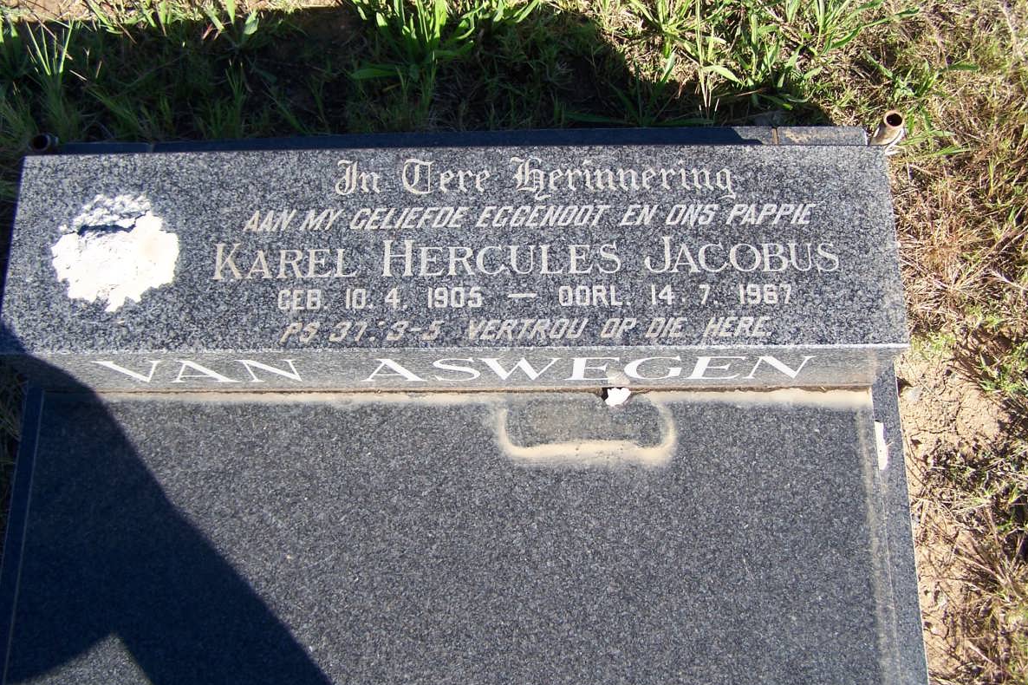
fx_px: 1142
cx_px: 519
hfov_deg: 48.5
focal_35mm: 40
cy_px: 306
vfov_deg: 33.4
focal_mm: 6.3
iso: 80
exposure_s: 1/500
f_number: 2.8
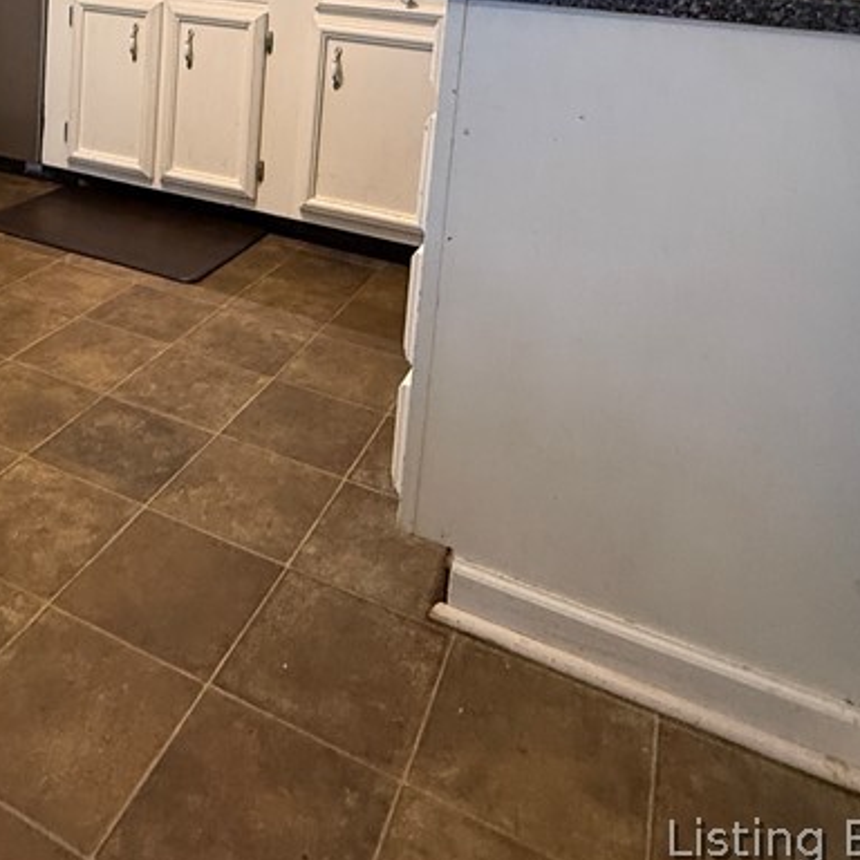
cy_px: 16
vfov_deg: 43.3
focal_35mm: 33
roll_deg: -2.7
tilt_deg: -3.8
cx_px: 224
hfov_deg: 48.0
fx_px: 928
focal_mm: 2.22
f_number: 2.2
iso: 320
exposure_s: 1/60
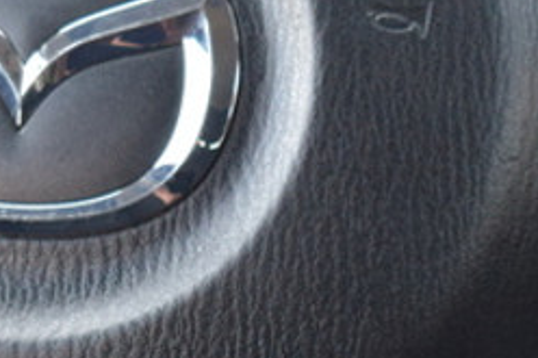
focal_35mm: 406
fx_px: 6063
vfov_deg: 3.4
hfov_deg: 5.1
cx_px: 48
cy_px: 396
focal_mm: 48
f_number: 5.3
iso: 900
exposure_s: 1/60
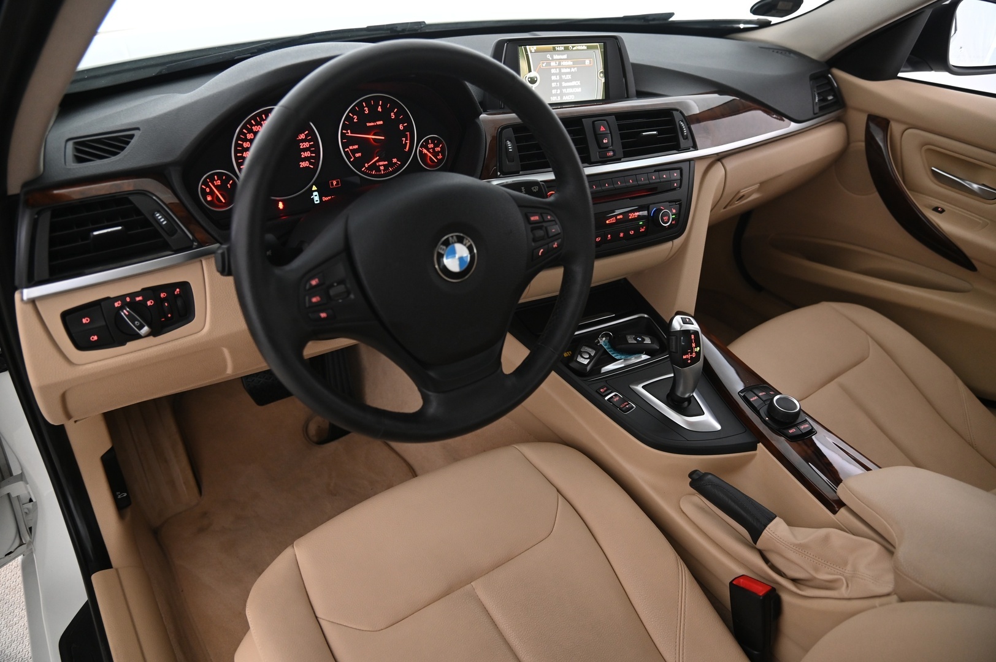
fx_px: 663
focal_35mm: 24
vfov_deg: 53.1
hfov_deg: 73.8
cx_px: 498
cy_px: 331
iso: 2000
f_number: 4
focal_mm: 24
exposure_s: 1/25
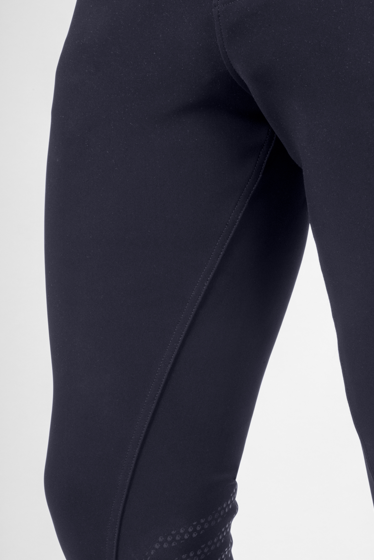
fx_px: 1621
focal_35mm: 104
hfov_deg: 13.1
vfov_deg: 19.6
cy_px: 378
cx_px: 314
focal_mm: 60
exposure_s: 1/200
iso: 250
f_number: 20
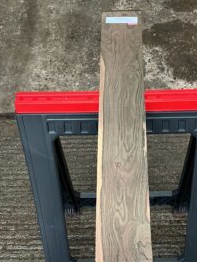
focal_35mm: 59
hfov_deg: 24.8
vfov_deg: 30.3
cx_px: 125
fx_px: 447
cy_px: 266
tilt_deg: -60.5
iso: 50
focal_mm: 3
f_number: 1.8
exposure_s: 1/50
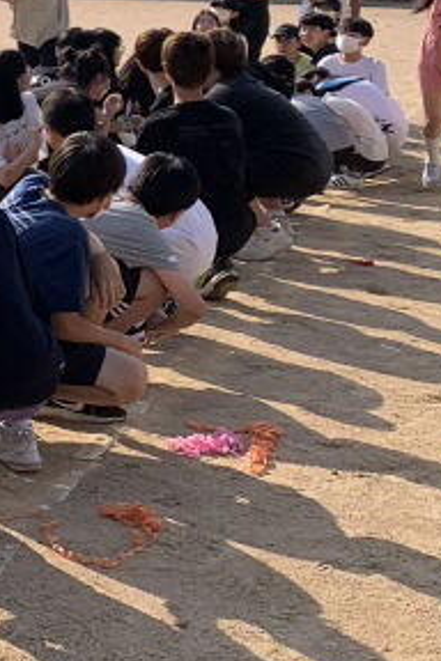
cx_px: -510
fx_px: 1727
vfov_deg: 21.1
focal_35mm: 94
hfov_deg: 12.4
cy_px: 44
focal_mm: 4.25
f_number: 1.8
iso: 25
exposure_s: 1/2160
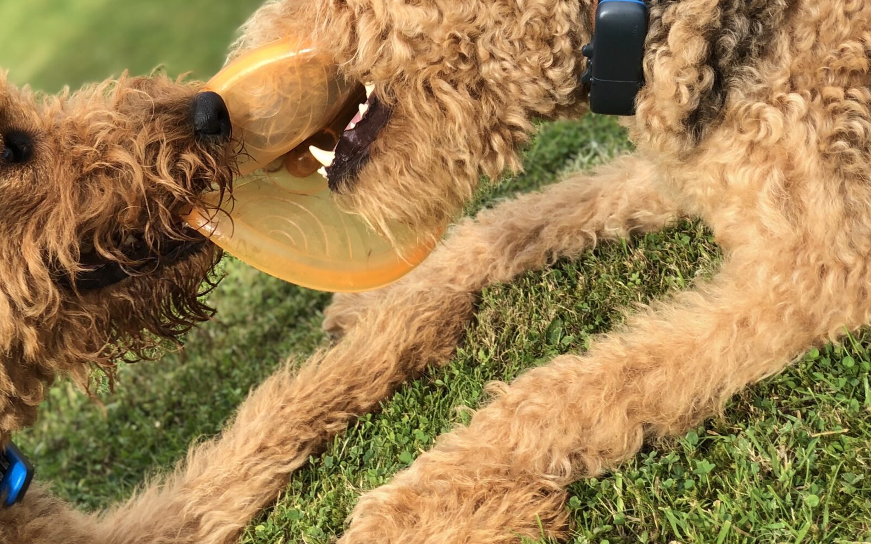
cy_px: 215
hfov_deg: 23.0
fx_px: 2113
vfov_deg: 14.7
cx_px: 208
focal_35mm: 89
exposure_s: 1/213
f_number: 2.4
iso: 16
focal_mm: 6
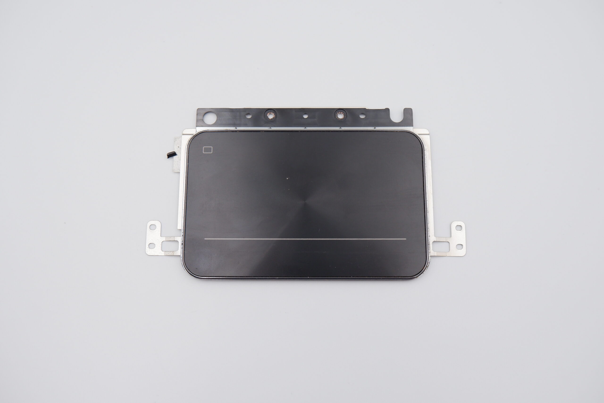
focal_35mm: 33
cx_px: 302
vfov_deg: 40.0
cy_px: 202
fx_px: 554
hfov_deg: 57.2
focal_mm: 22.1
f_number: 5.6
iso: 800
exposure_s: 1/350
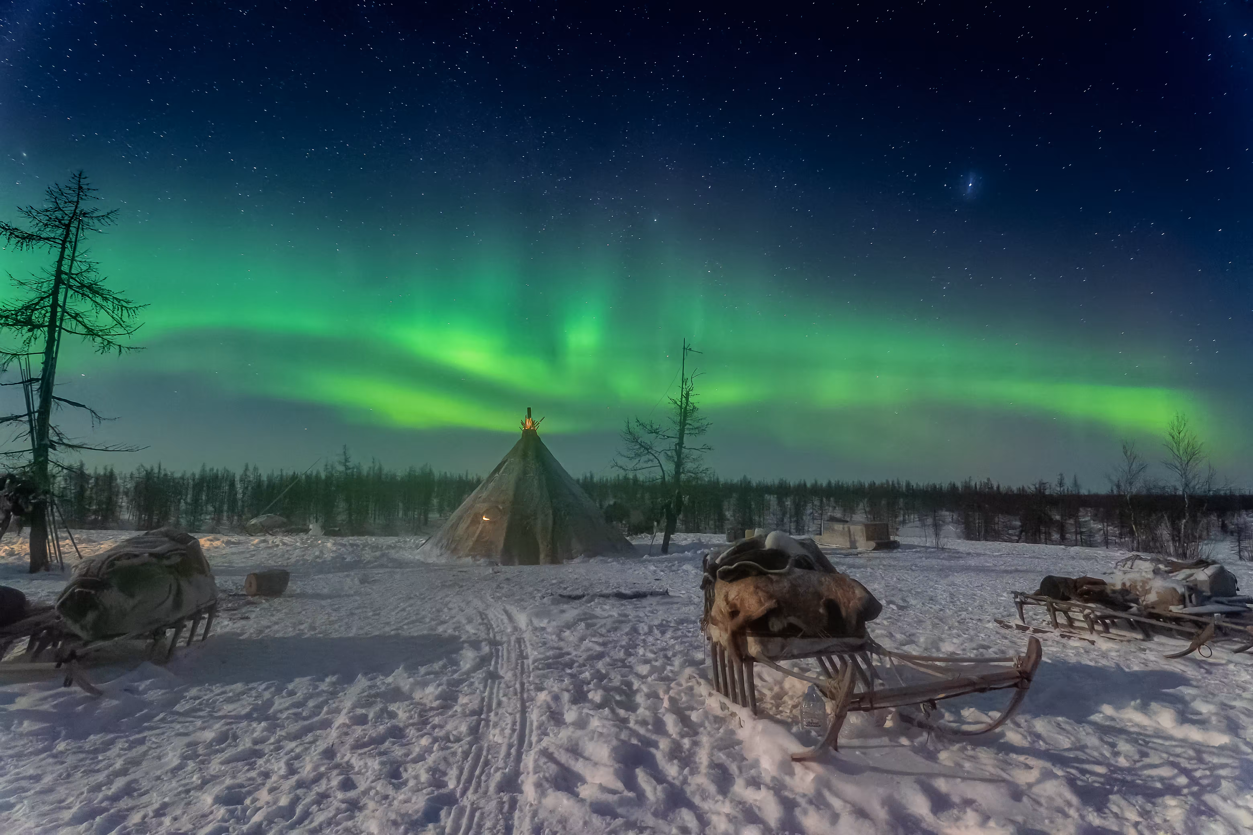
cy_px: 418
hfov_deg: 90.0
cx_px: 626
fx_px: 626
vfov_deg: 67.4
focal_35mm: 18
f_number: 4.5
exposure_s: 30
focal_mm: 12
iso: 3200
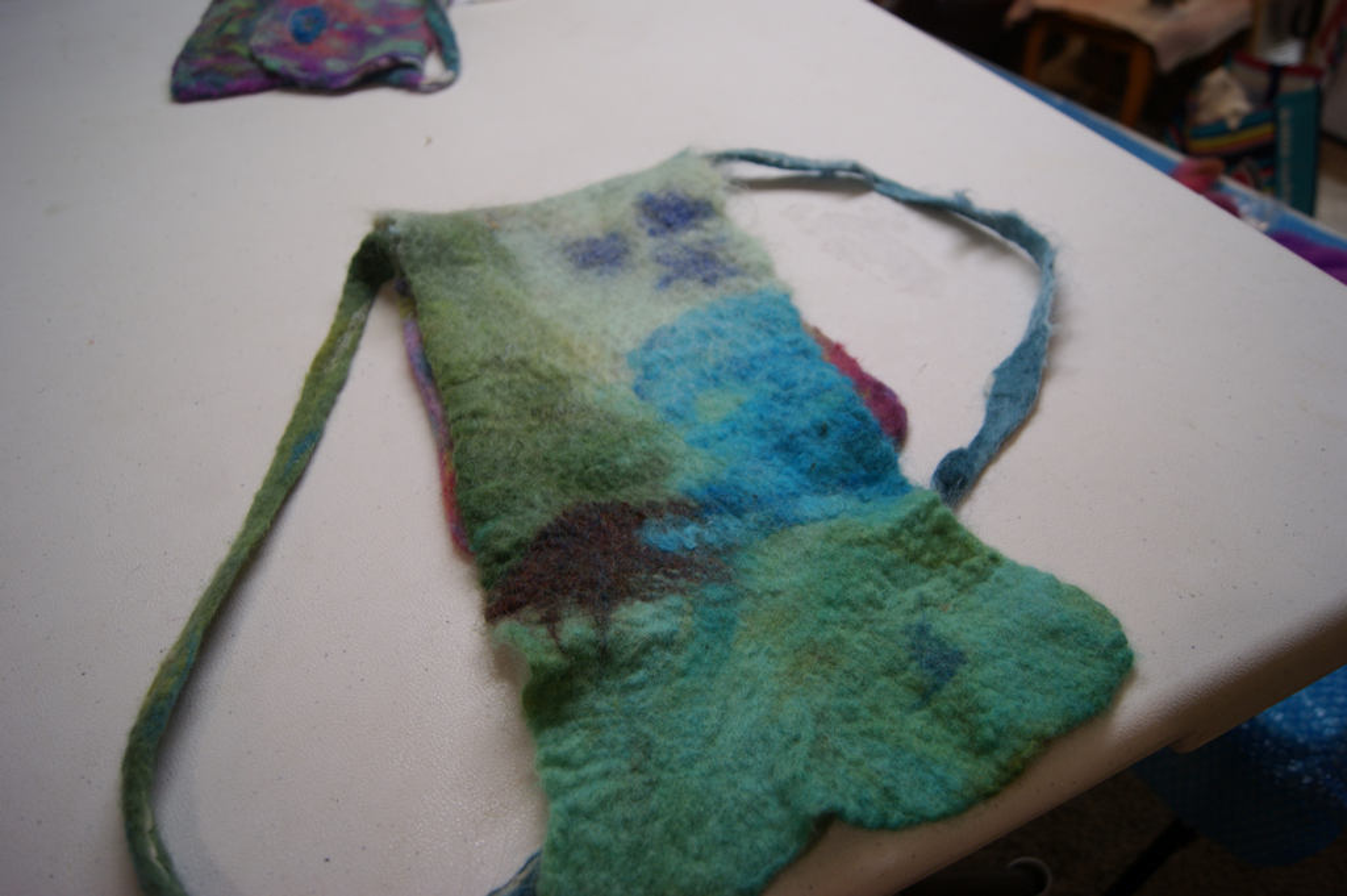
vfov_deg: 43.5
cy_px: 448
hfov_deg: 62.0
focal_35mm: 30
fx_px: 1122
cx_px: 674
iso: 200
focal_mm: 20
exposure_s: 1/30
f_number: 3.5
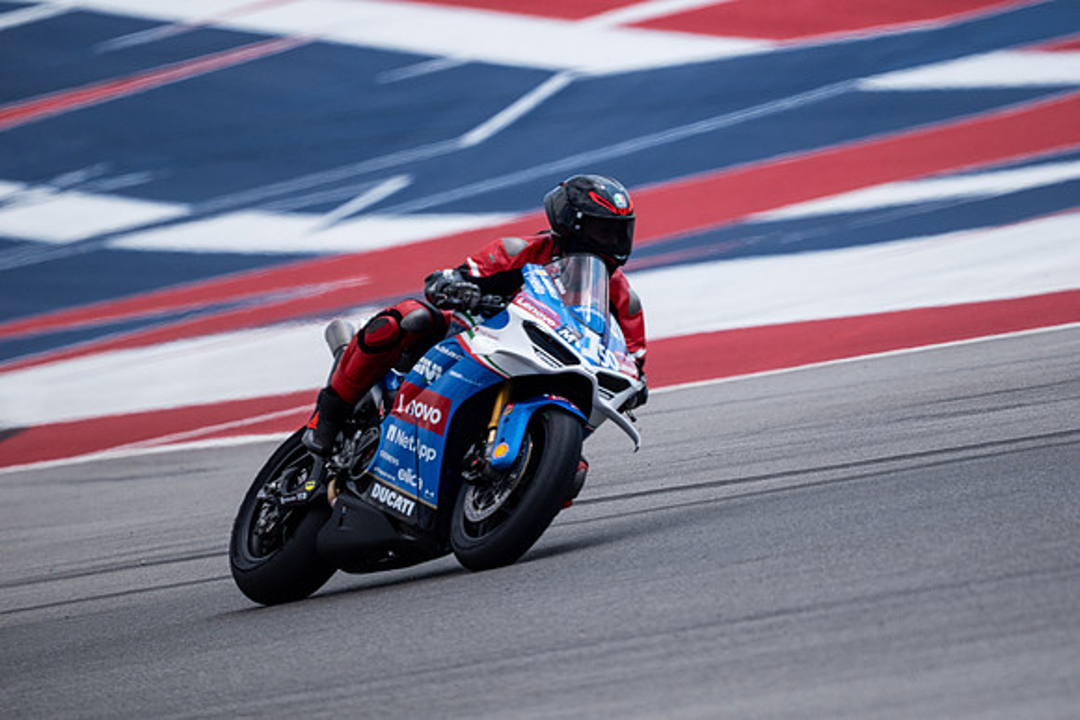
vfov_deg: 1.8
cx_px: 540
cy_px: 360
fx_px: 22504
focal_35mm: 750
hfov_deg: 2.7
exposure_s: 1/2500
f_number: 5.6
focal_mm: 500
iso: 500
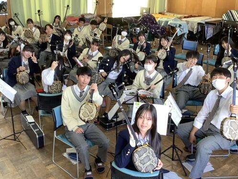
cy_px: 75
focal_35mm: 40
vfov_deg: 35.9
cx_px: 122
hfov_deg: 46.8
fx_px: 275
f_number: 2.4
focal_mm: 3.3
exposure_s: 1/60
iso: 64
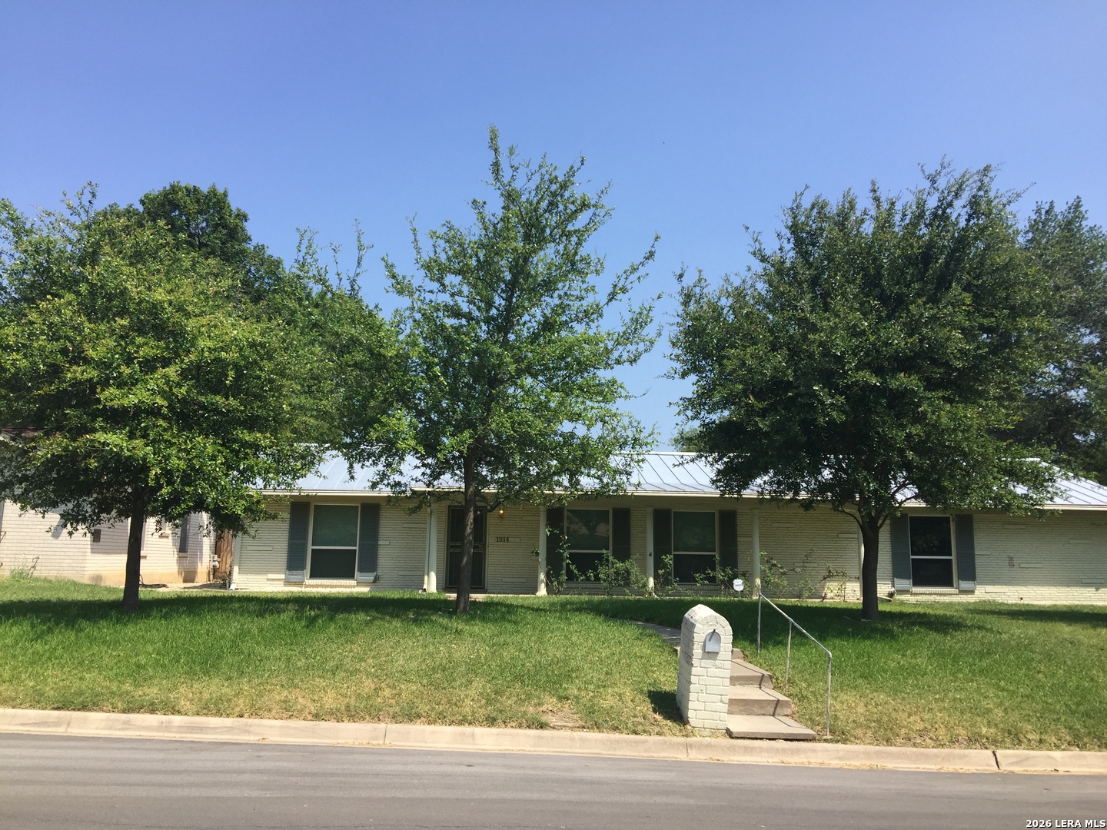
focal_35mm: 29
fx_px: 927
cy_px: 415
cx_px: 554
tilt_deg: +7.9
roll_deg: -1.6
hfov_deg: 61.7
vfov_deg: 48.2
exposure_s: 1/1412
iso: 32
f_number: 2.2
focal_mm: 4.15
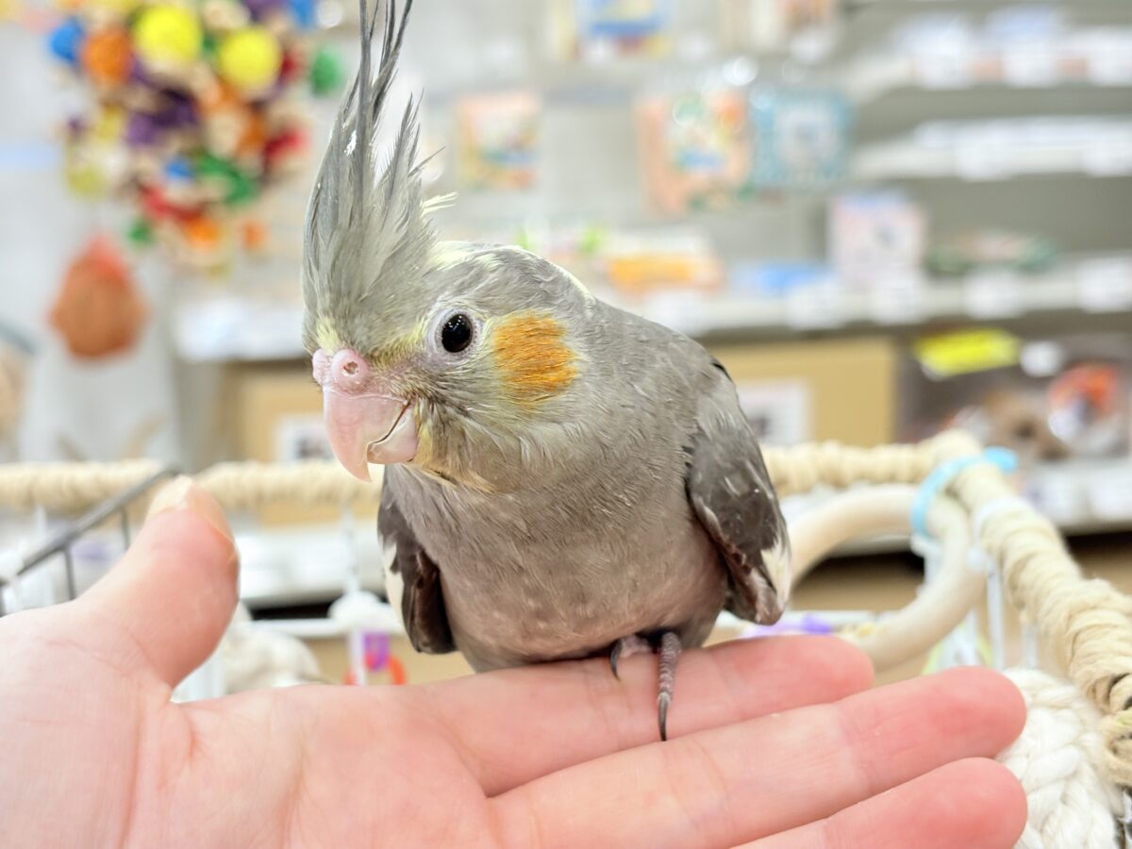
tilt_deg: -10.3
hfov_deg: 36.8
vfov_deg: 28.0
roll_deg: +2.6
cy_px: 424
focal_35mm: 52
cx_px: 566
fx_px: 1700
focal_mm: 5.96
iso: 64
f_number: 1.6
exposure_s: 1/50
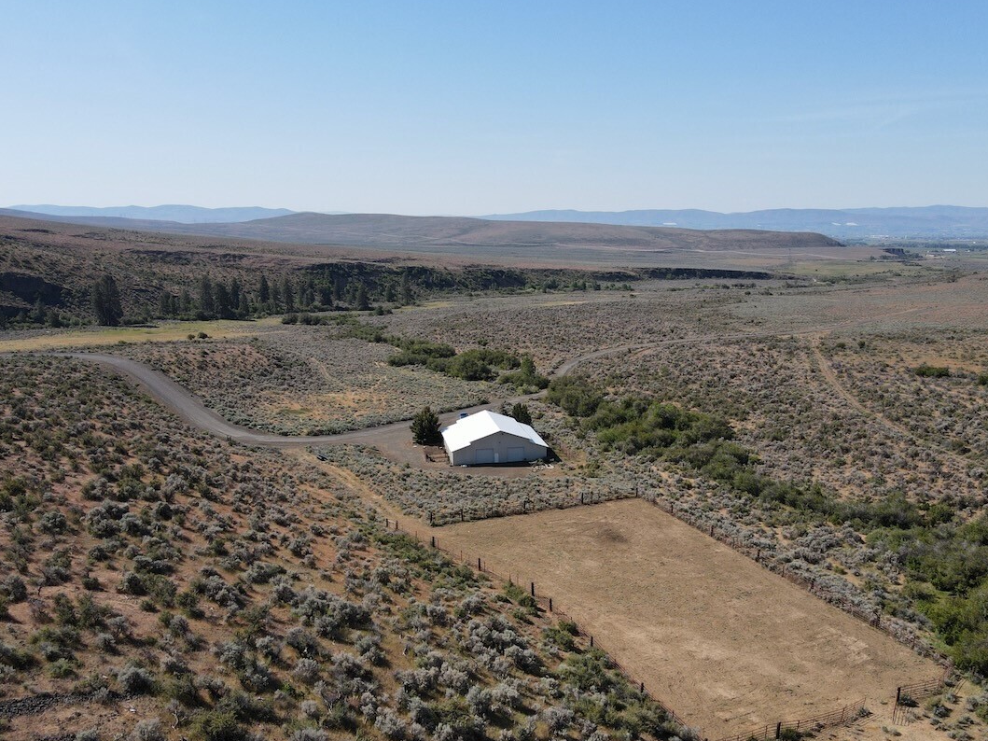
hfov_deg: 61.7
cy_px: 436
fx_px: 828
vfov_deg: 48.0
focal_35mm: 29
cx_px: 508
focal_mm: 4.5
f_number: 2.8
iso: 200
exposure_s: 1/1600
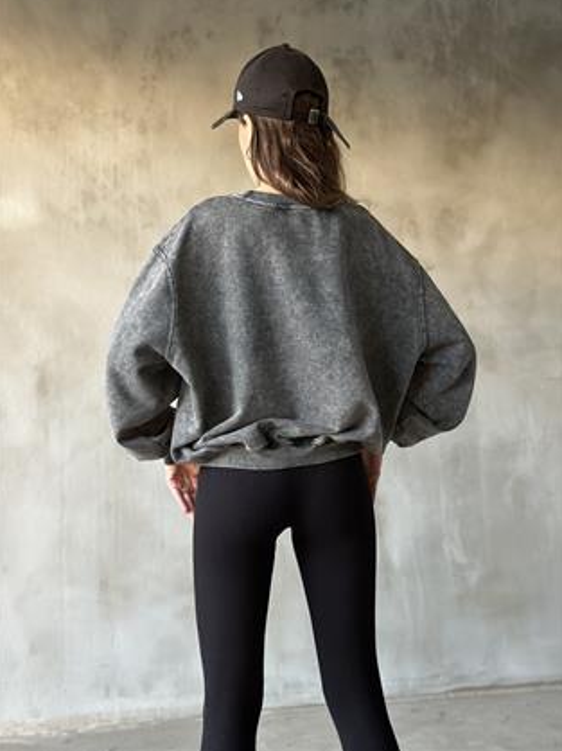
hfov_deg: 29.6
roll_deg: -0.2
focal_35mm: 49
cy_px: 370
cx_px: 282
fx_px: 1062
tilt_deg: -0.4
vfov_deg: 38.9
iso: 320
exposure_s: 1/60
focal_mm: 6.86
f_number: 1.78
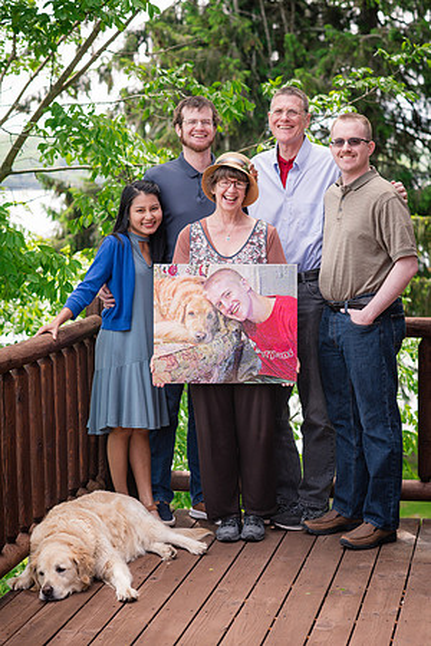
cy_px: 323
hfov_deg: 16.1
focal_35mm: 85
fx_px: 1526
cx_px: 216
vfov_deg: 23.9
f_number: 5
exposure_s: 1/400
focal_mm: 85
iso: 400
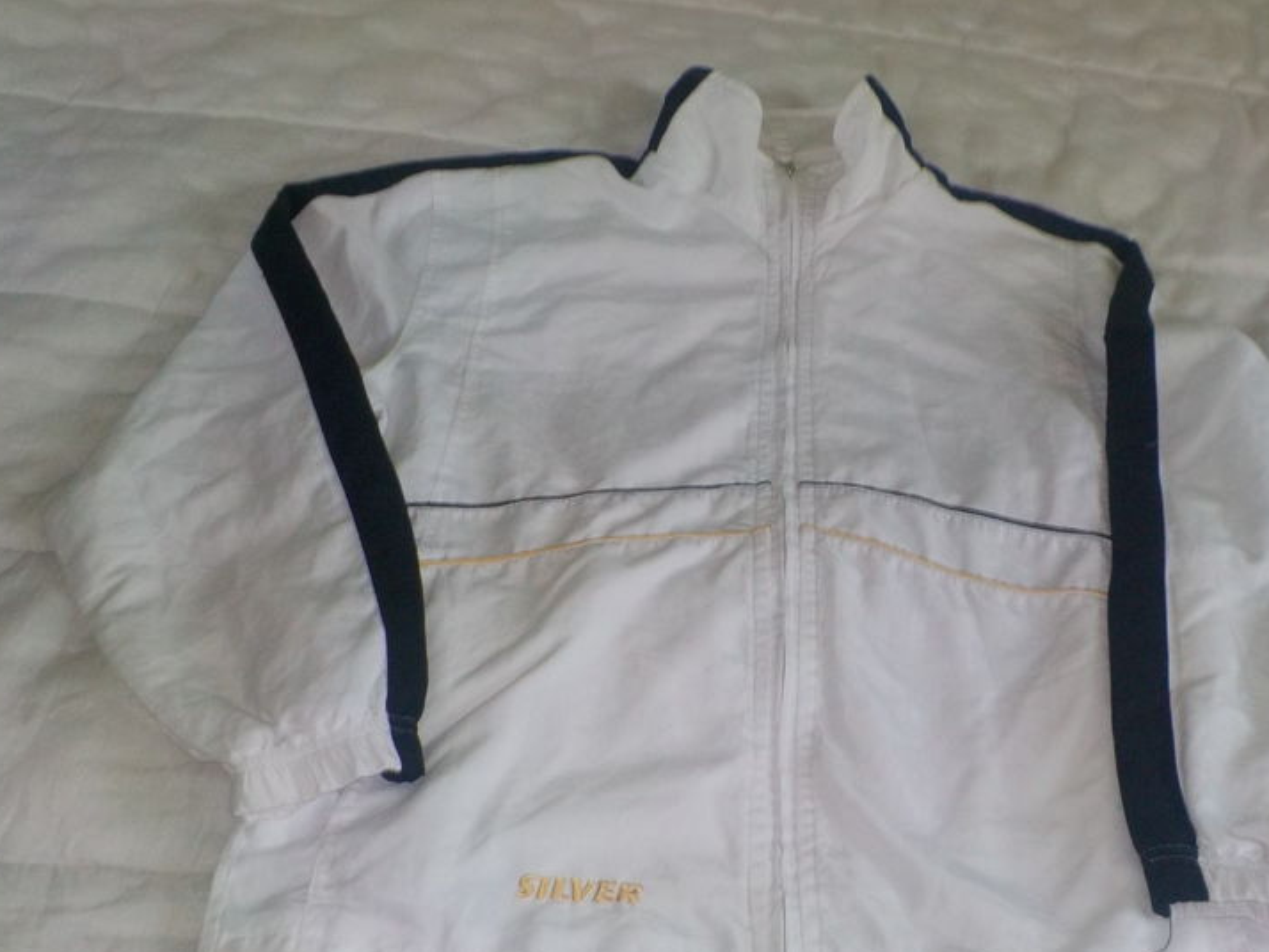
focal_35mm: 42
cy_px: 549
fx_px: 1540
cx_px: 778
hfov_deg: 44.5
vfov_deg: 34.3
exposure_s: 1/30
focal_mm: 4.1
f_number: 3.3
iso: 200
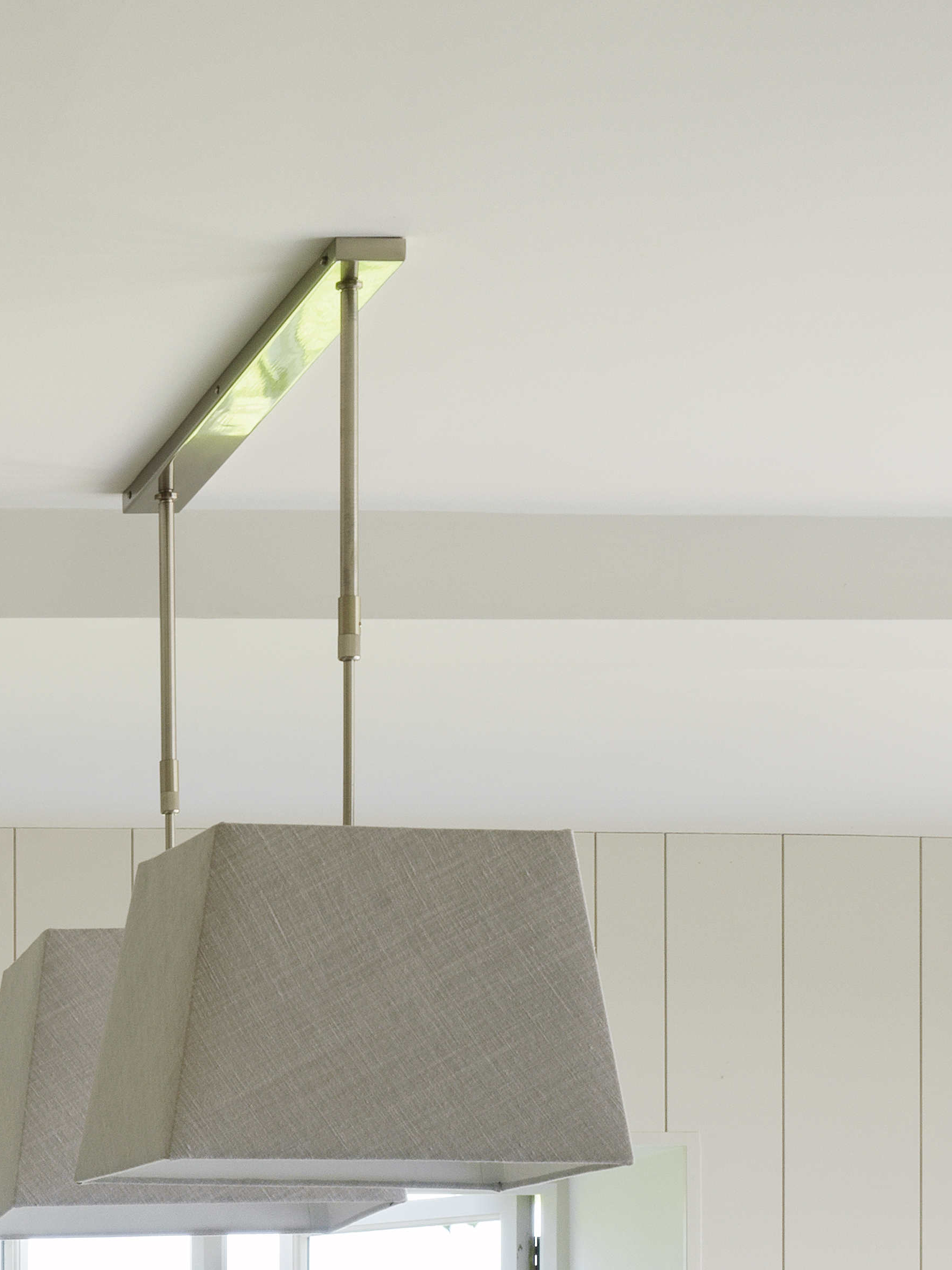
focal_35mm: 108
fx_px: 3961
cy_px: 1741
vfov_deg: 16.9
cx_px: -445
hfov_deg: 13.0
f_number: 22
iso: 100
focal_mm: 40
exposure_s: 1/4
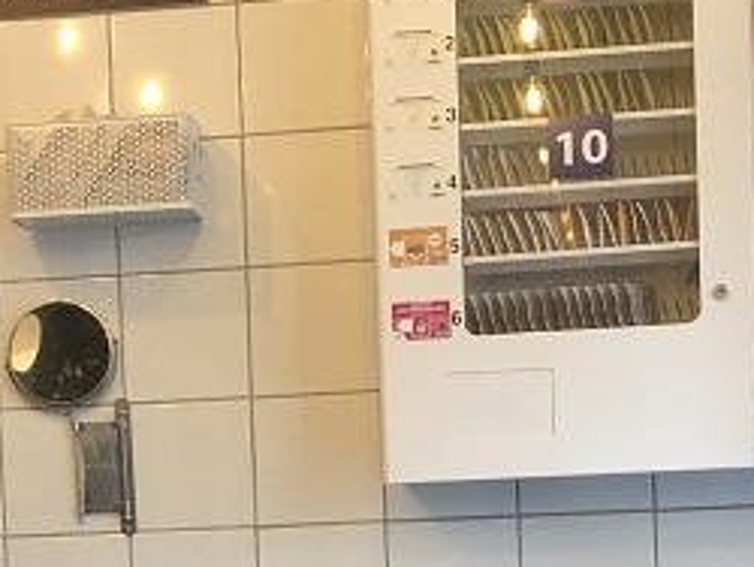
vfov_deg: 13.0
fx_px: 2442
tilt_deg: -2.8
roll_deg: +3.5
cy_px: 630
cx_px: 103
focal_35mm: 112
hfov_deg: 17.3
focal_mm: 4
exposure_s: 1/33
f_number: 1.8
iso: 40
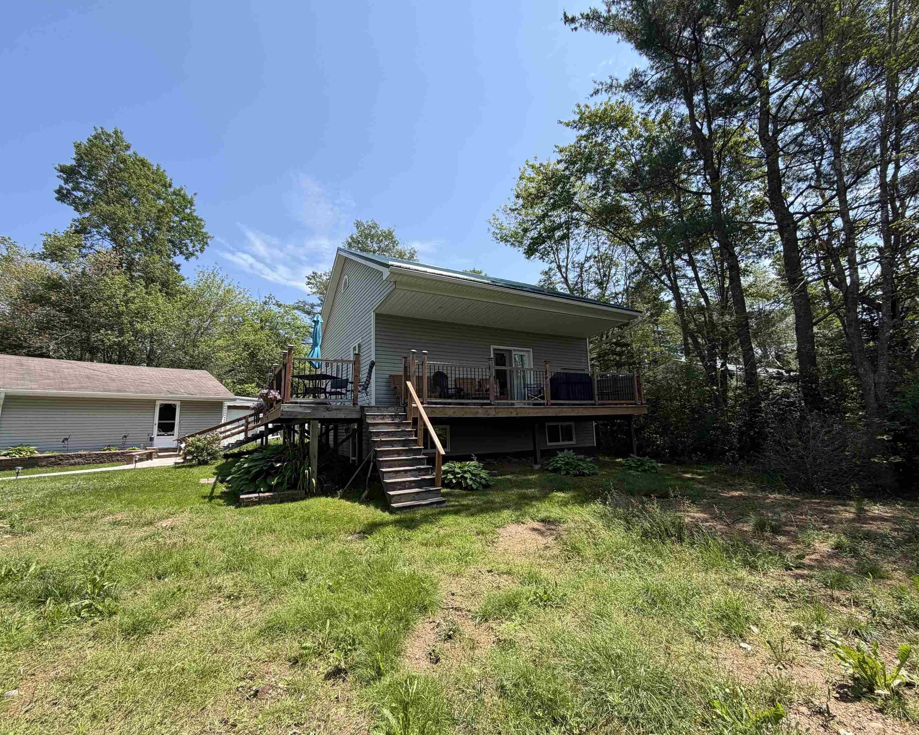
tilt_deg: +7.7
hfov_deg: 96.8
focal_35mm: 15
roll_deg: +1.7
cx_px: 471
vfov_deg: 84.0
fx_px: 408
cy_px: 369
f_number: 2.2
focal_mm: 2.22
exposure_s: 1/770
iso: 40
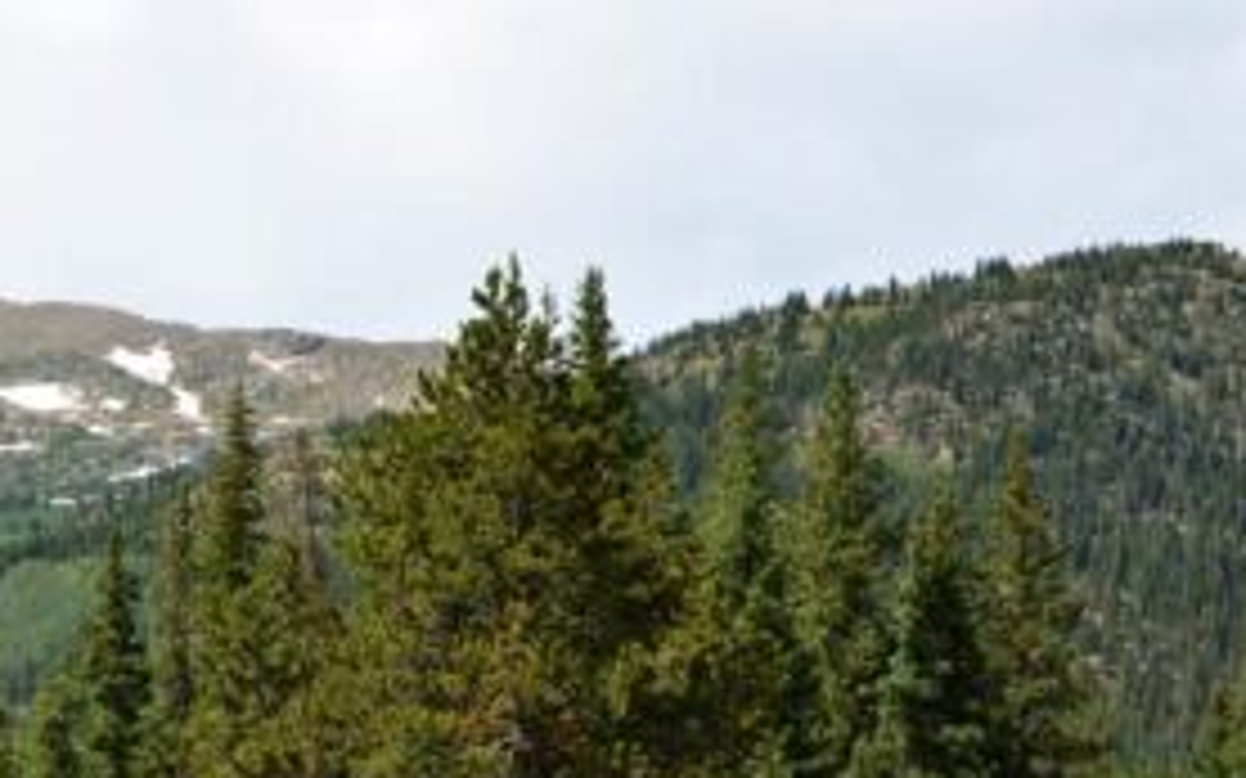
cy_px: 803
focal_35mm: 123
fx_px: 4182
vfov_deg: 10.5
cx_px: -108
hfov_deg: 16.5
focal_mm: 35
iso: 100
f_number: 7.1
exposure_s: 1/200
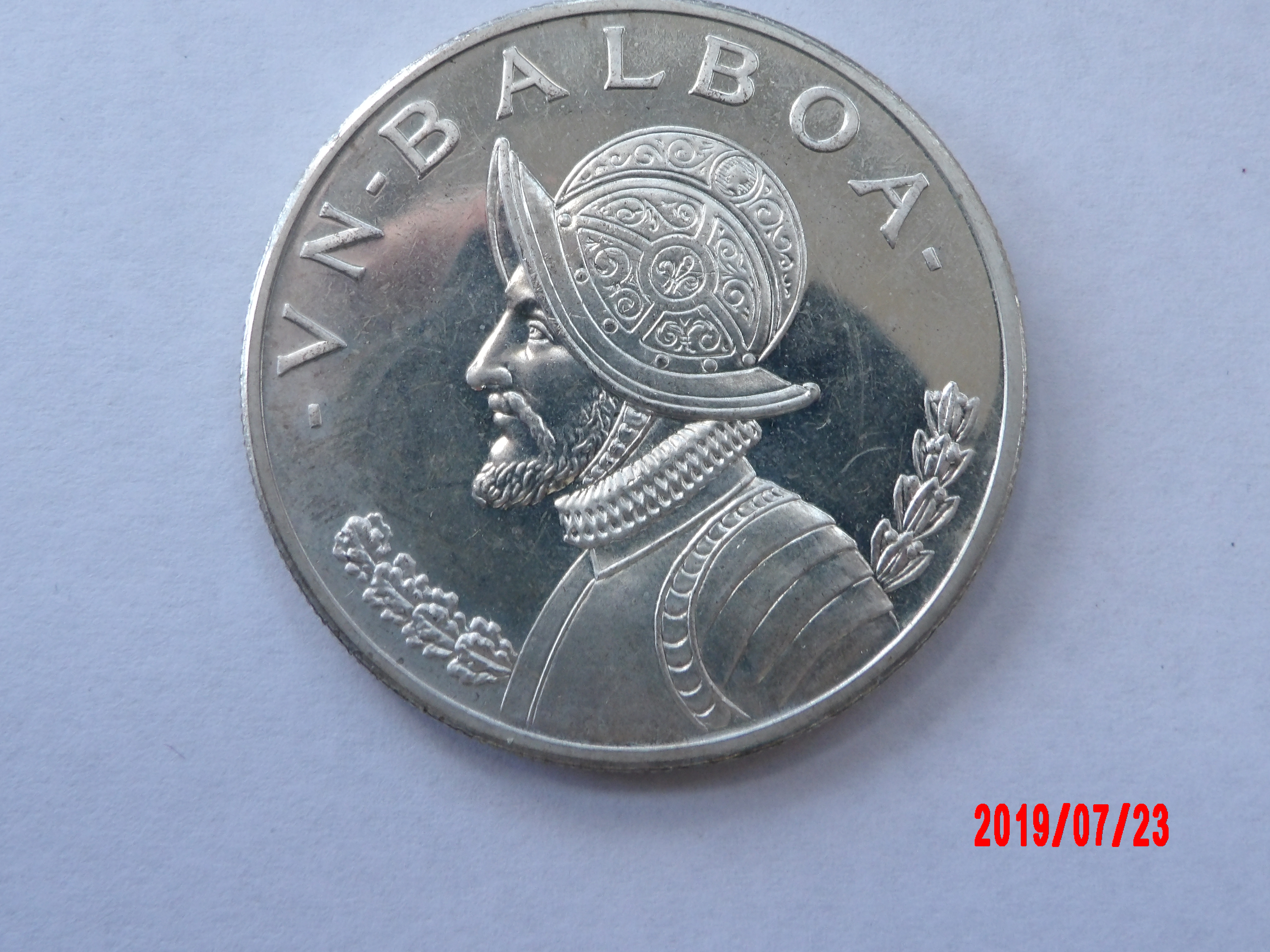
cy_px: 358
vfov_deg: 27.4
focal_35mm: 53
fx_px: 1944
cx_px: 652
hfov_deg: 36.2
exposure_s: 1/30
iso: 200
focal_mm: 7.6
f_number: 4.9
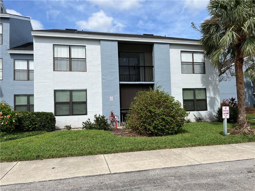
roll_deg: +2.8
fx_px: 192
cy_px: 96
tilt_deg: +3.5
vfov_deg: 53.1
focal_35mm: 26
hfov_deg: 67.3
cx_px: 128
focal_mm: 5.7
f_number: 1.5
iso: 50
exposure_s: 1/6211
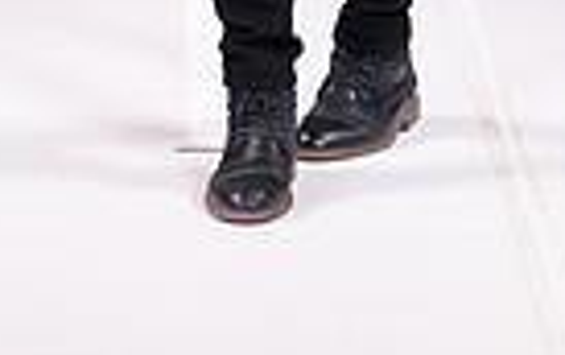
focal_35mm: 261
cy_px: -508
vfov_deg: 4.9
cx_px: 188
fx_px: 4024
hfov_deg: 8.0
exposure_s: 1/400
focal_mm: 78
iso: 2000
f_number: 5.6
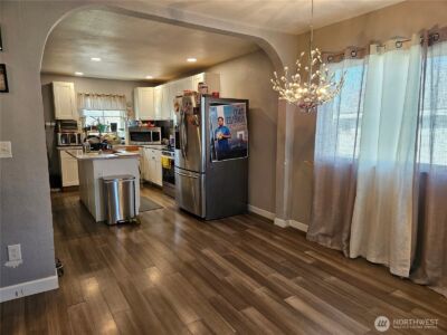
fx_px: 297
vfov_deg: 58.9
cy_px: 168
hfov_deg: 73.9
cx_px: 224
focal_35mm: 23
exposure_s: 1/120
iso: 160
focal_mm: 5.4
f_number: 1.8
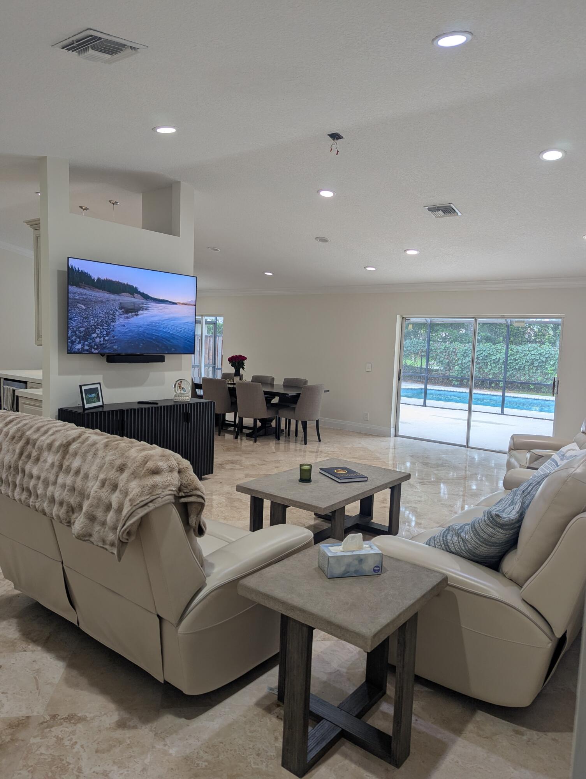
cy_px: 390
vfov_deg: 71.5
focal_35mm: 24
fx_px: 541
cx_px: 293
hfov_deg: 56.9
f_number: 1.85
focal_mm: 6.81
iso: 35
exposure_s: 1/40
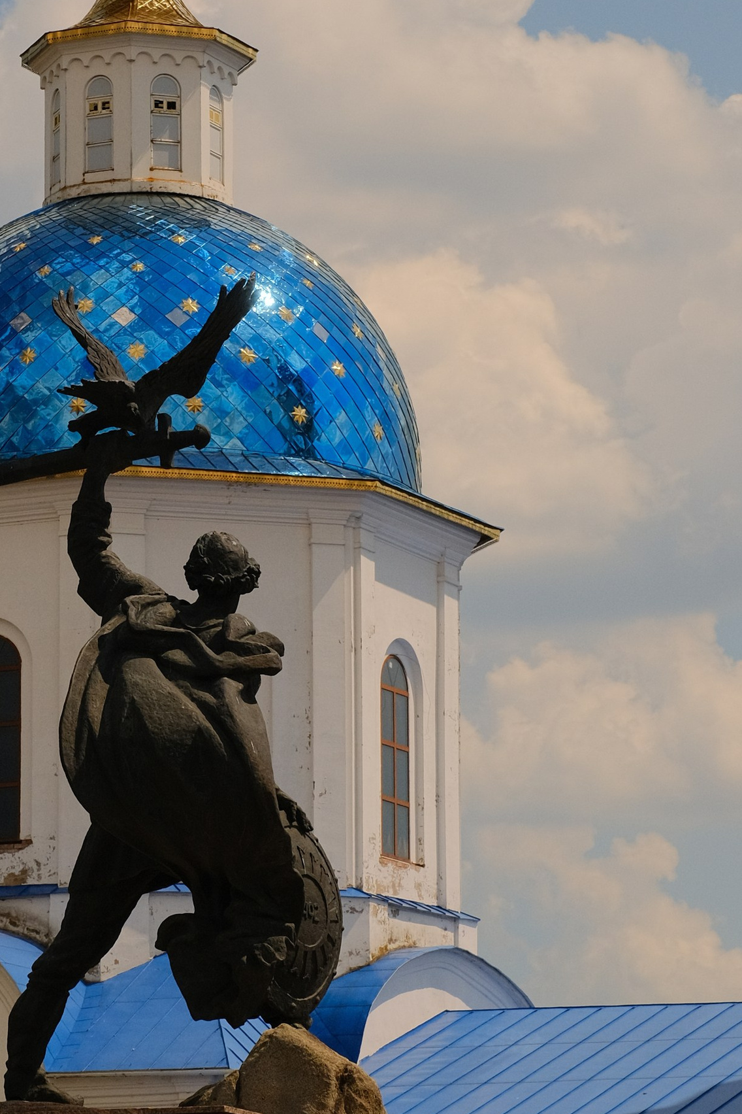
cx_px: 99
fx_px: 5225
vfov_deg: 12.1
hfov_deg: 8.1
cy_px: 404
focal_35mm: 169
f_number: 6.4
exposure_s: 1/5000
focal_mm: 50
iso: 640
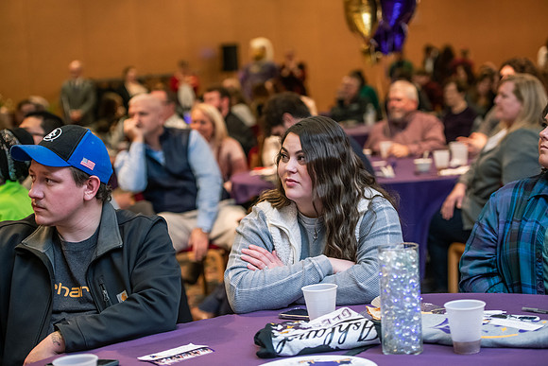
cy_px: 183
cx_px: 274
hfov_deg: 26.0
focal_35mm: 78
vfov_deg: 17.5
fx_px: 1188
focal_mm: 78
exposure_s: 1/160
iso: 2000
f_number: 3.2
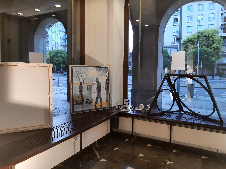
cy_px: 84
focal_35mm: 26
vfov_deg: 53.0
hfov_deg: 67.3
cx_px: 113
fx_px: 170
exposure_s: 1/50
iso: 320
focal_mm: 3.93
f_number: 1.7
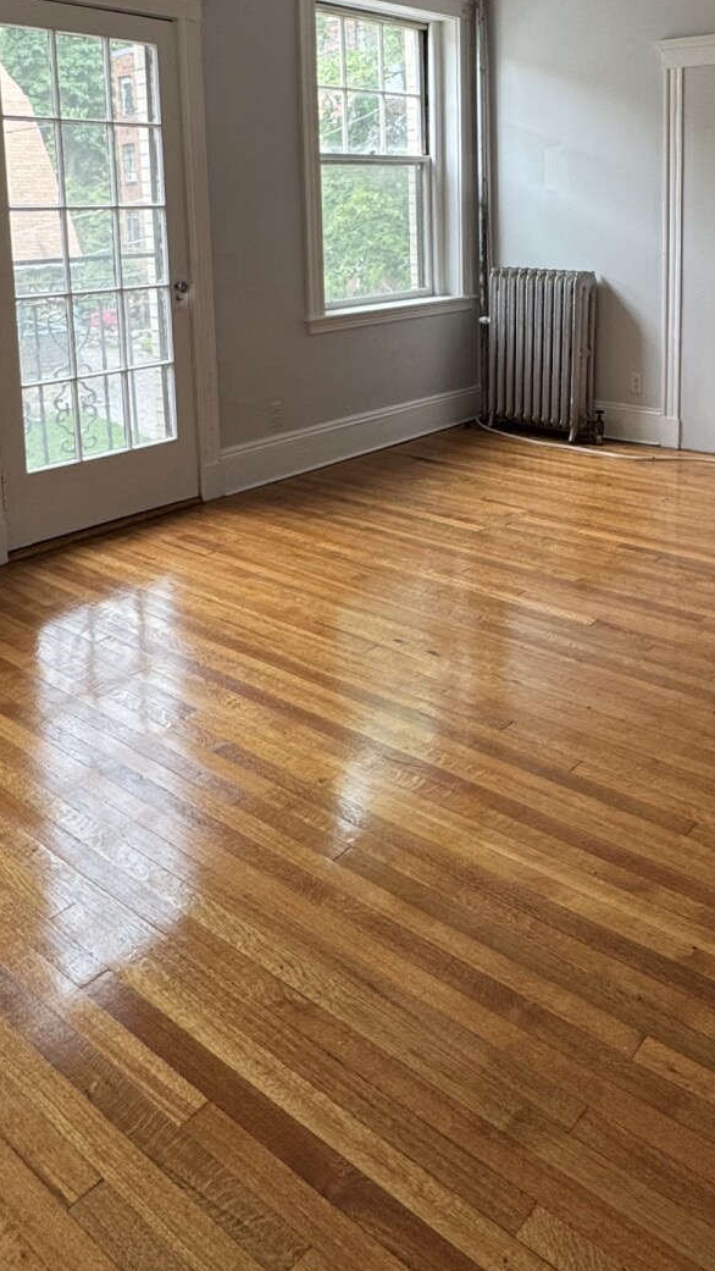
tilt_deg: -6.9
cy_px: 319
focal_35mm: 30
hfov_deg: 38.5
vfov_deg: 60.8
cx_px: 480
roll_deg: +0.7
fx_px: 1011
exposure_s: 1/99
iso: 80
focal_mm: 2.22
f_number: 2.2
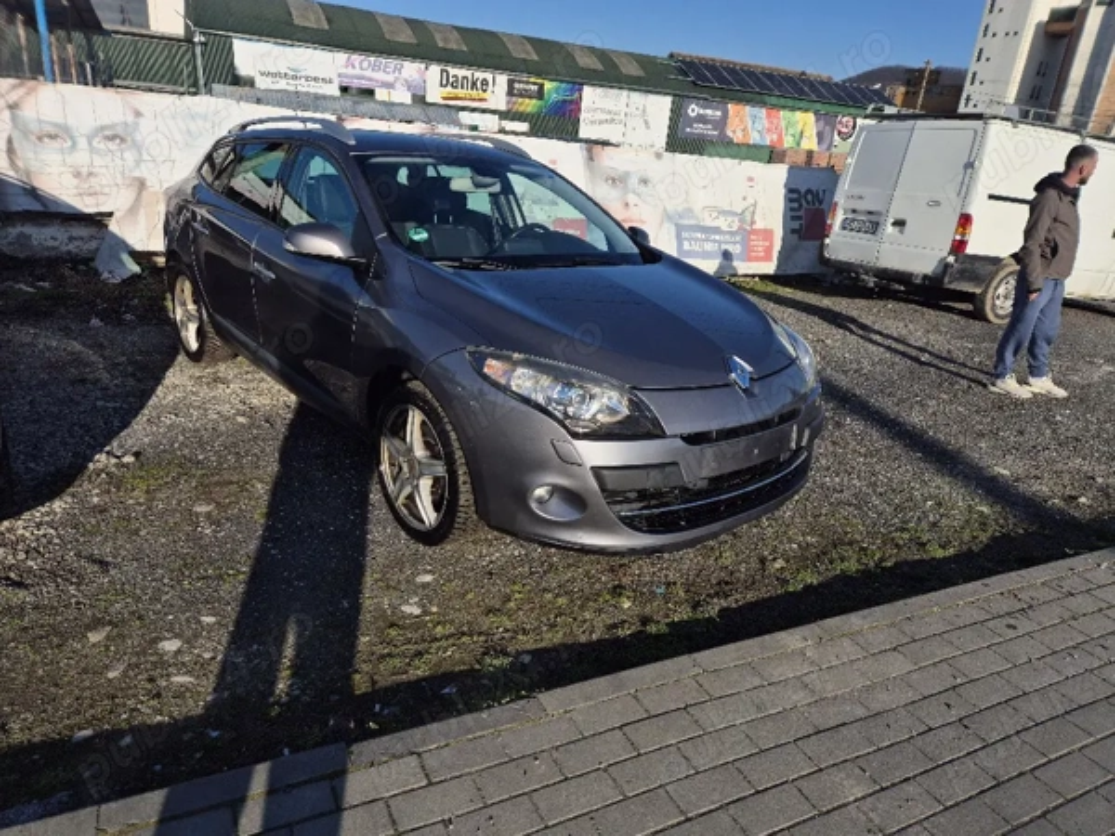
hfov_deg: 73.9
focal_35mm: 23
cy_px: 418
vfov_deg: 58.9
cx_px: 558
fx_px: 741
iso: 25
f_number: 1.8
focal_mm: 5.4
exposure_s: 1/5000
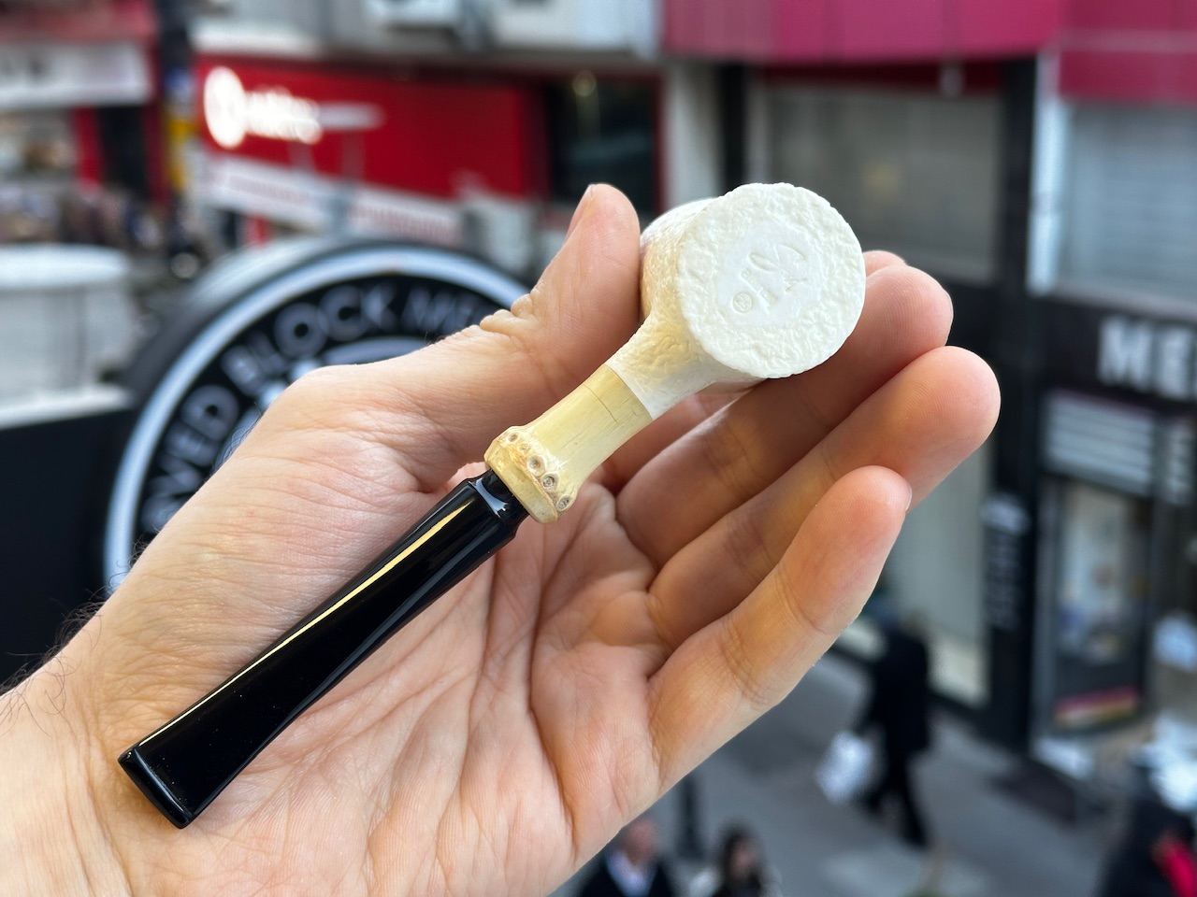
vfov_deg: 30.3
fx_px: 1660
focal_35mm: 48
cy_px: 448
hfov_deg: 39.7
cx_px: 598
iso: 80
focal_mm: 6.86
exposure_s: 1/121
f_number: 1.78
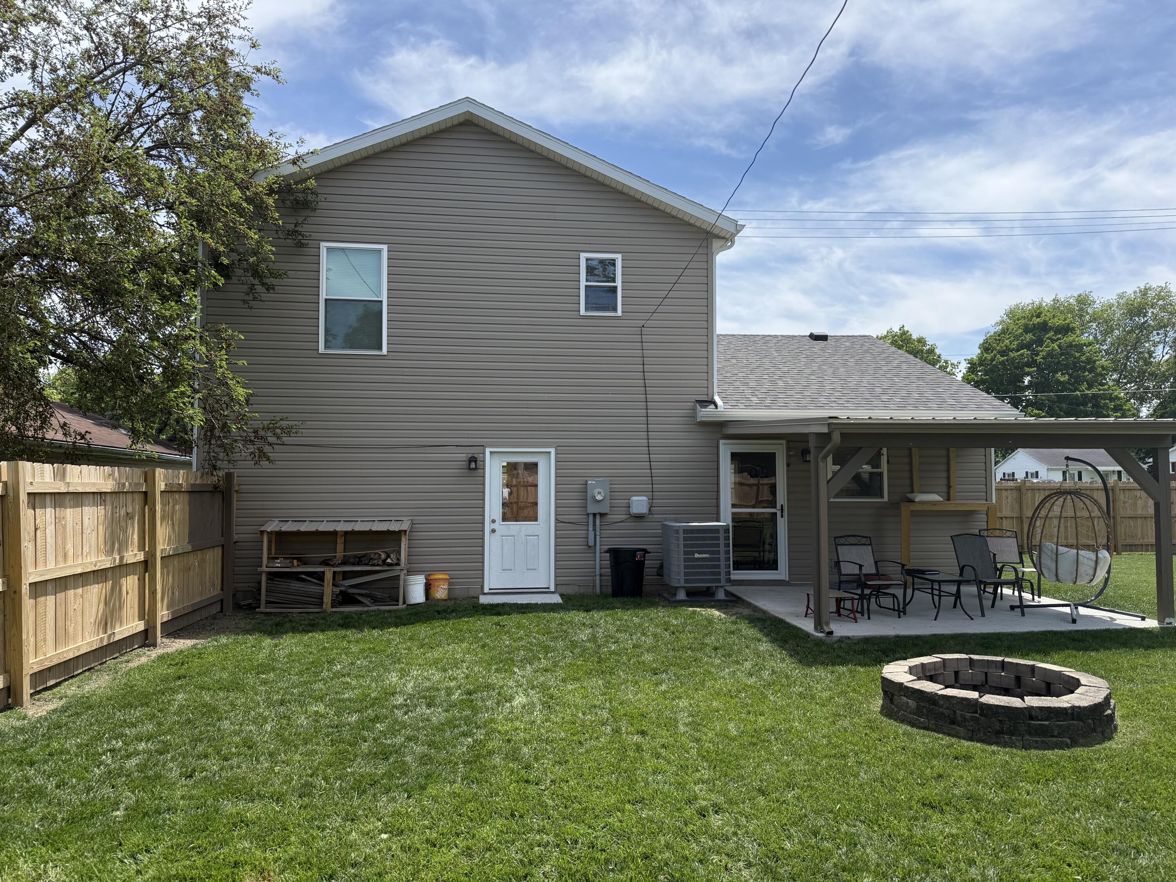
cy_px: 441
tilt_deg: +3.2
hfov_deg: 71.6
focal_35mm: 24
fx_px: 815
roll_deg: -0.5
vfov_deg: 56.8
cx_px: 588
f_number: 1.78
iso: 100
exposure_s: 1/3953
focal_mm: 6.76
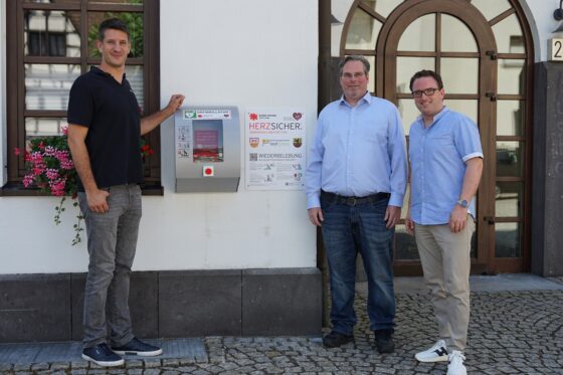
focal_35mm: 50
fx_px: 782
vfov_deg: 27.0
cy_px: 188
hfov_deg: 39.6
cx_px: 282
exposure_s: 1/500
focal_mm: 50
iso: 100
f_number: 3.5
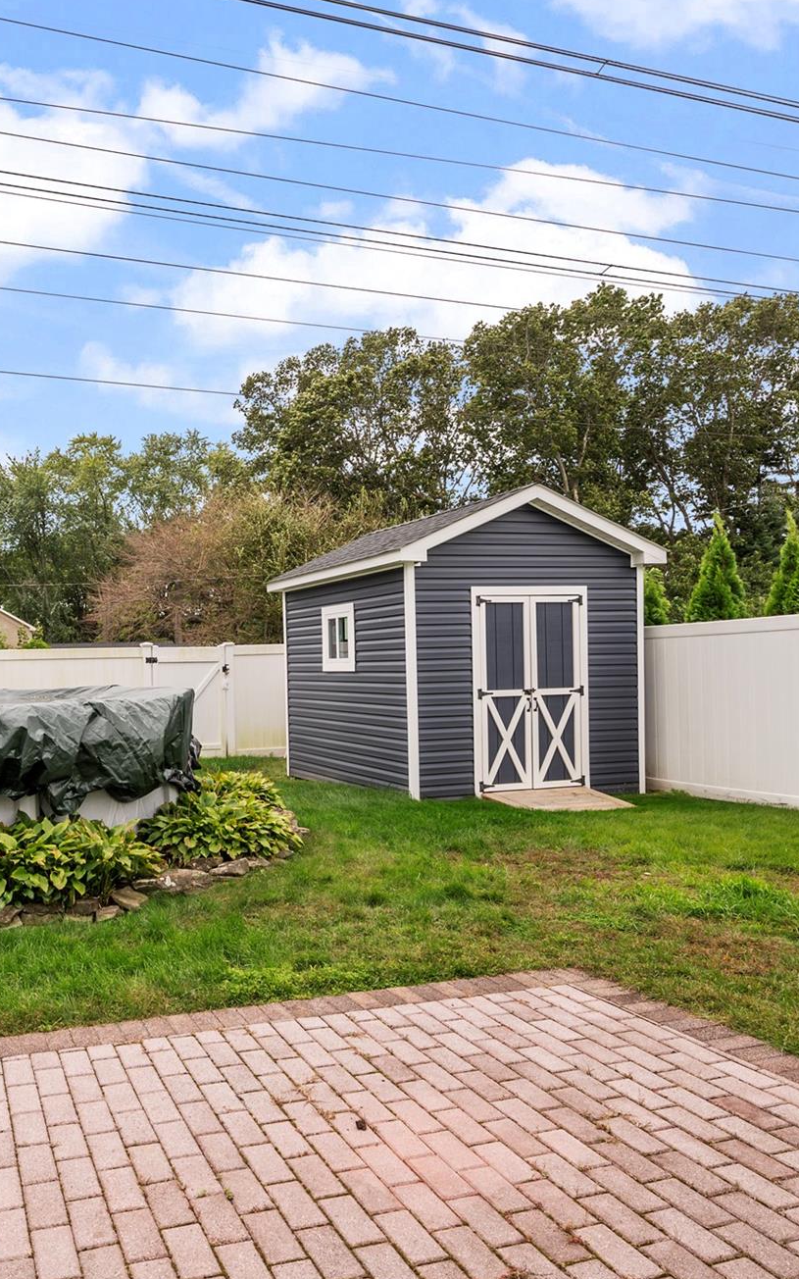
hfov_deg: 48.2
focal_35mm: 24
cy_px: 647
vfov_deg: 74.8
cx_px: 160
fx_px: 836
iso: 100
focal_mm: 15
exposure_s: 1/30
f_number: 8
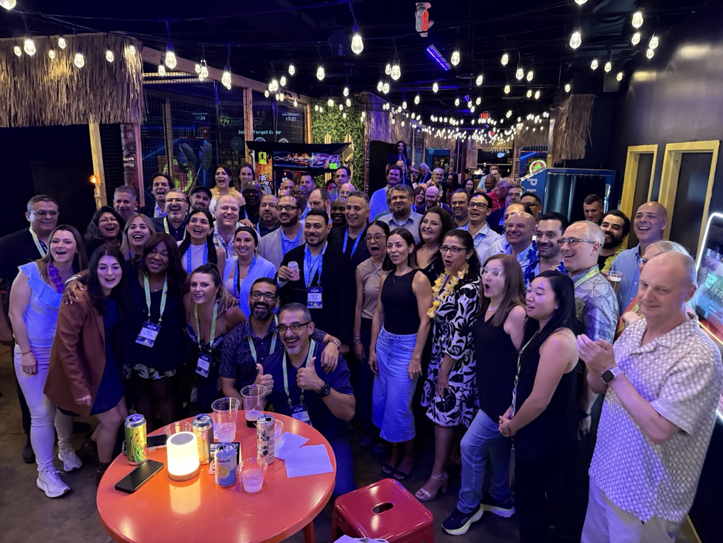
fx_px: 501
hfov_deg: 71.6
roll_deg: -0.9
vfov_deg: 56.8
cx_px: 362
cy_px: 272
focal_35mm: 24
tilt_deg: -13.4
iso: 1000
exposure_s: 1/30
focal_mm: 6.76
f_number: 1.78
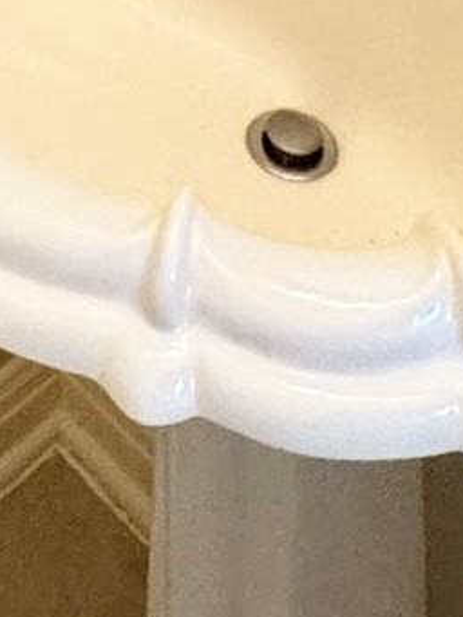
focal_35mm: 84
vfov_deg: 13.8
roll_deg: +0.2
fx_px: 1497
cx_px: 25
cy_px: -963
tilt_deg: -2.3
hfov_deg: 17.3
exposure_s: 1/60
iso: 500
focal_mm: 2.22
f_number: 2.2
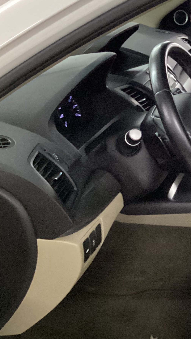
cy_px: 184
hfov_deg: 17.5
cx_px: 283
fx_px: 558
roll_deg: -0.7
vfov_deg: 33.8
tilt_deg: -25.1
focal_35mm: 62
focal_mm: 3.3
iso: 640
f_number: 2.4
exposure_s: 1/30
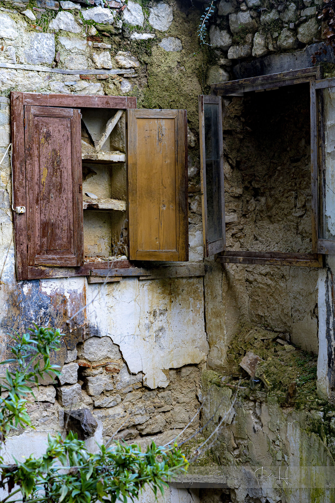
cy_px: 252
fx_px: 1047
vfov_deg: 27.0
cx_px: 168
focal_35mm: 75
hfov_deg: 18.2
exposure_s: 1/60
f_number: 5.6
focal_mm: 50
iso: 400
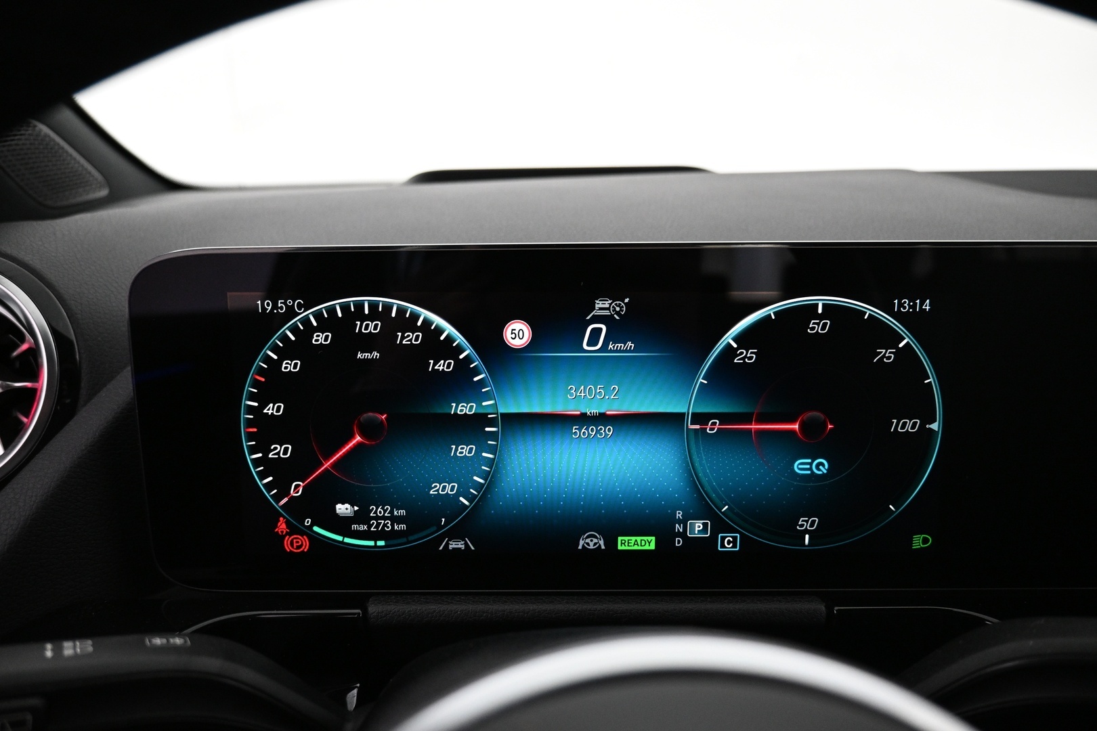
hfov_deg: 73.7
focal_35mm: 24
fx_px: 731
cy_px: 366
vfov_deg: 53.1
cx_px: 548
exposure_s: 1/40
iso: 1600
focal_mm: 16
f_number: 3.5
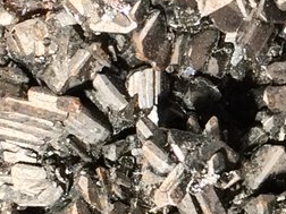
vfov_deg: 8.1
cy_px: 156
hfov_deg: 10.4
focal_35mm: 184
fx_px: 1520
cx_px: 407
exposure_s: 1/30
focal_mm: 4.15
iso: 64
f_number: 2.2
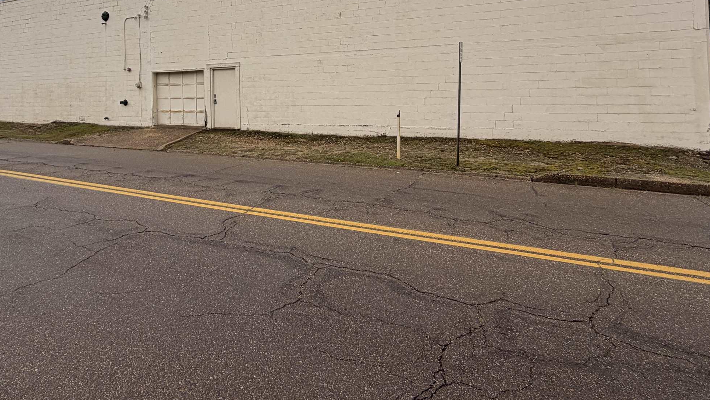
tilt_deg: +1.0
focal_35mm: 24
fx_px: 452
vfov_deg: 45.4
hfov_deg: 75.5
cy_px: 82
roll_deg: +1.1
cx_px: 284
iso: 40
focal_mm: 2.22
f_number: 2.2
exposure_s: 1/569
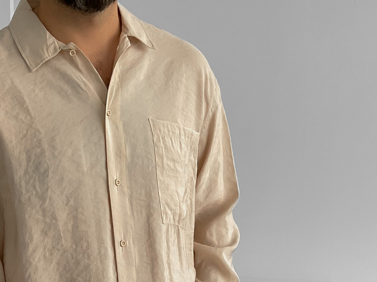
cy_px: 371
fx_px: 708
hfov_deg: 29.5
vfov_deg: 20.5
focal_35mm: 65
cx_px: 106
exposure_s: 1/120
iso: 64
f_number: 1.8
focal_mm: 3
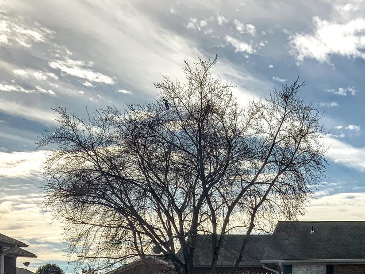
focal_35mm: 72
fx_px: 759
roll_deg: +0.4
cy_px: 311
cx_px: 342
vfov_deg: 19.5
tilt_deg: +1.5
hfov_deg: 26.0
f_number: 1.8
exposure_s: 1/3534
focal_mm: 3
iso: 20
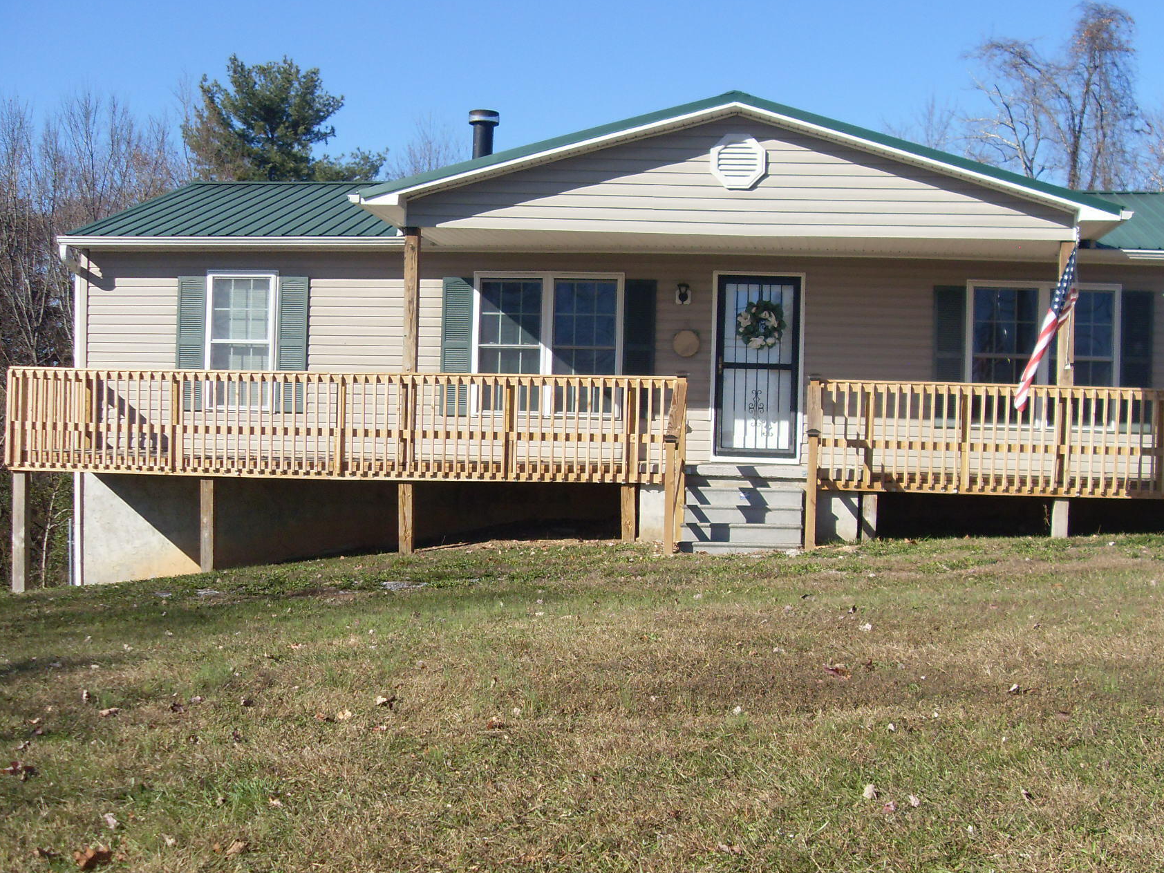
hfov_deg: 42.0
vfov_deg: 32.2
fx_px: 1513
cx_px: 667
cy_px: 482
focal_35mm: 45
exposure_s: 1/250
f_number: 7
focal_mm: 6.3
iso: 80
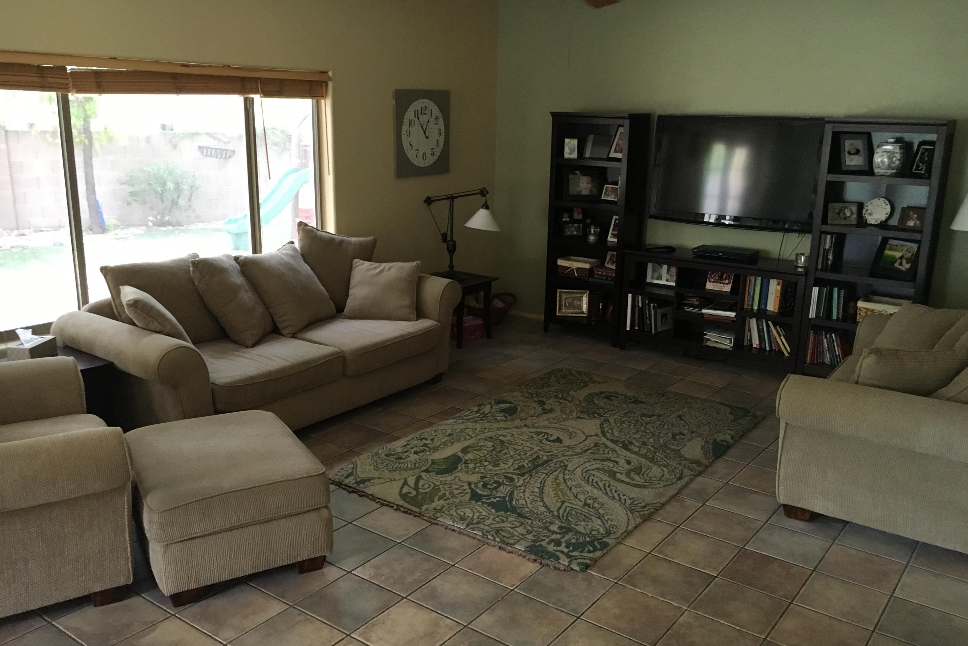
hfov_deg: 60.3
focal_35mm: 31
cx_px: 496
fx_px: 833
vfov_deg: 42.3
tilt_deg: -15.9
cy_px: 333
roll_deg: -1.3
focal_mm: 4.15
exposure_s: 1/30
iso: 200
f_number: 2.2
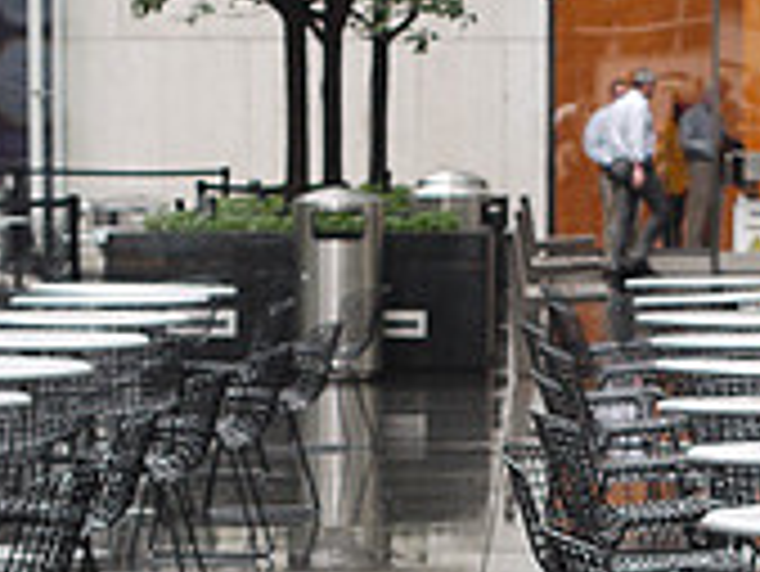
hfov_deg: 6.4
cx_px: 621
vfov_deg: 4.8
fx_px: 6789
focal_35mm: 309
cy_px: 831
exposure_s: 1/60
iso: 200
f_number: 4
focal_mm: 45
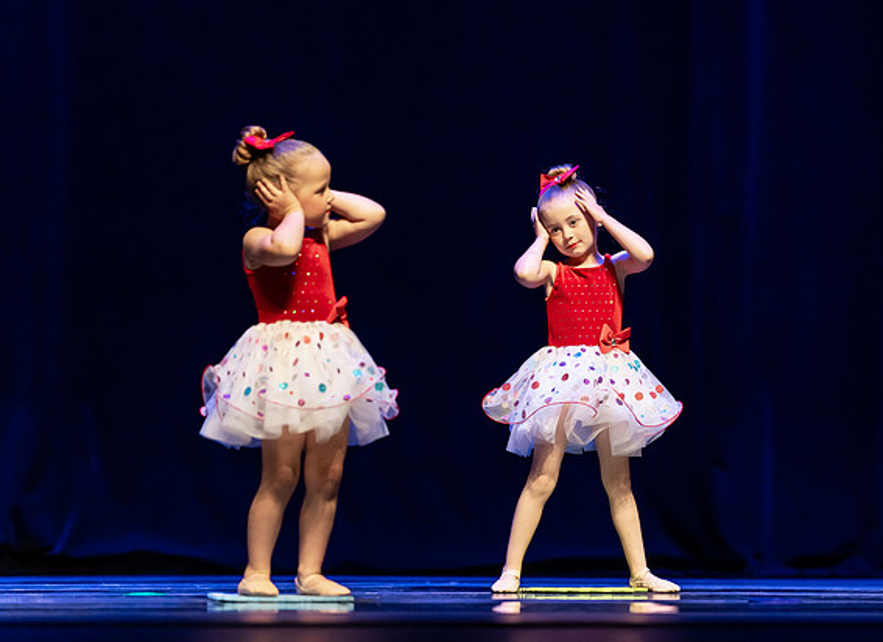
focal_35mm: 198
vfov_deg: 7.3
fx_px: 4995
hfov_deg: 10.1
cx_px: 550
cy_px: 271
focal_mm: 150
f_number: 2.8
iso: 3200
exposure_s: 1/640
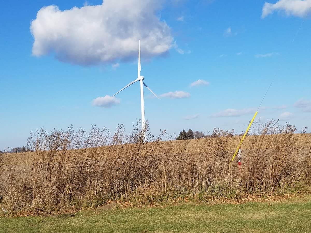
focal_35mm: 26
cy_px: 116
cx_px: 156
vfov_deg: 53.1
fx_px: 234
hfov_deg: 67.3
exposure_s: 1/3848
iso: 50
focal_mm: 4.2
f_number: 1.7
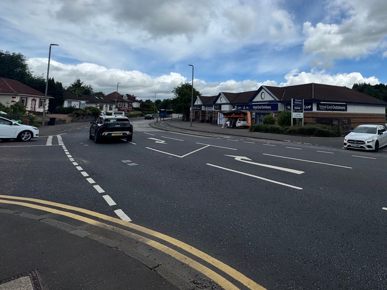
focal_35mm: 21
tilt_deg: +2.9
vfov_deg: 61.6
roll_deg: -1.0
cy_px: 93
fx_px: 235
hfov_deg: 75.9
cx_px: 265
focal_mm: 2.22
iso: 50
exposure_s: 1/2985
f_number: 2.2
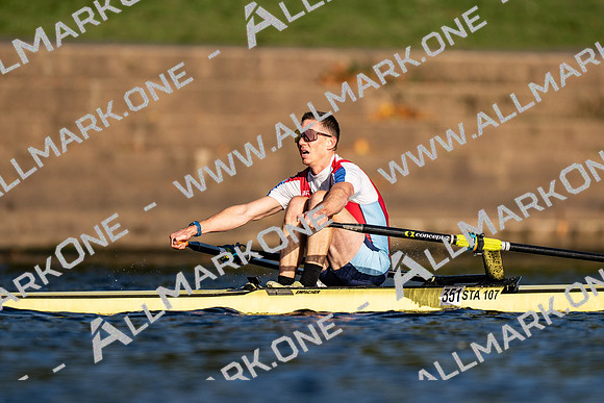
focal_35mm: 900
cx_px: 302
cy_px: 202
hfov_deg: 2.3
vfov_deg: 1.5
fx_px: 15111
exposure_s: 1/2500
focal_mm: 600
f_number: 4
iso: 110
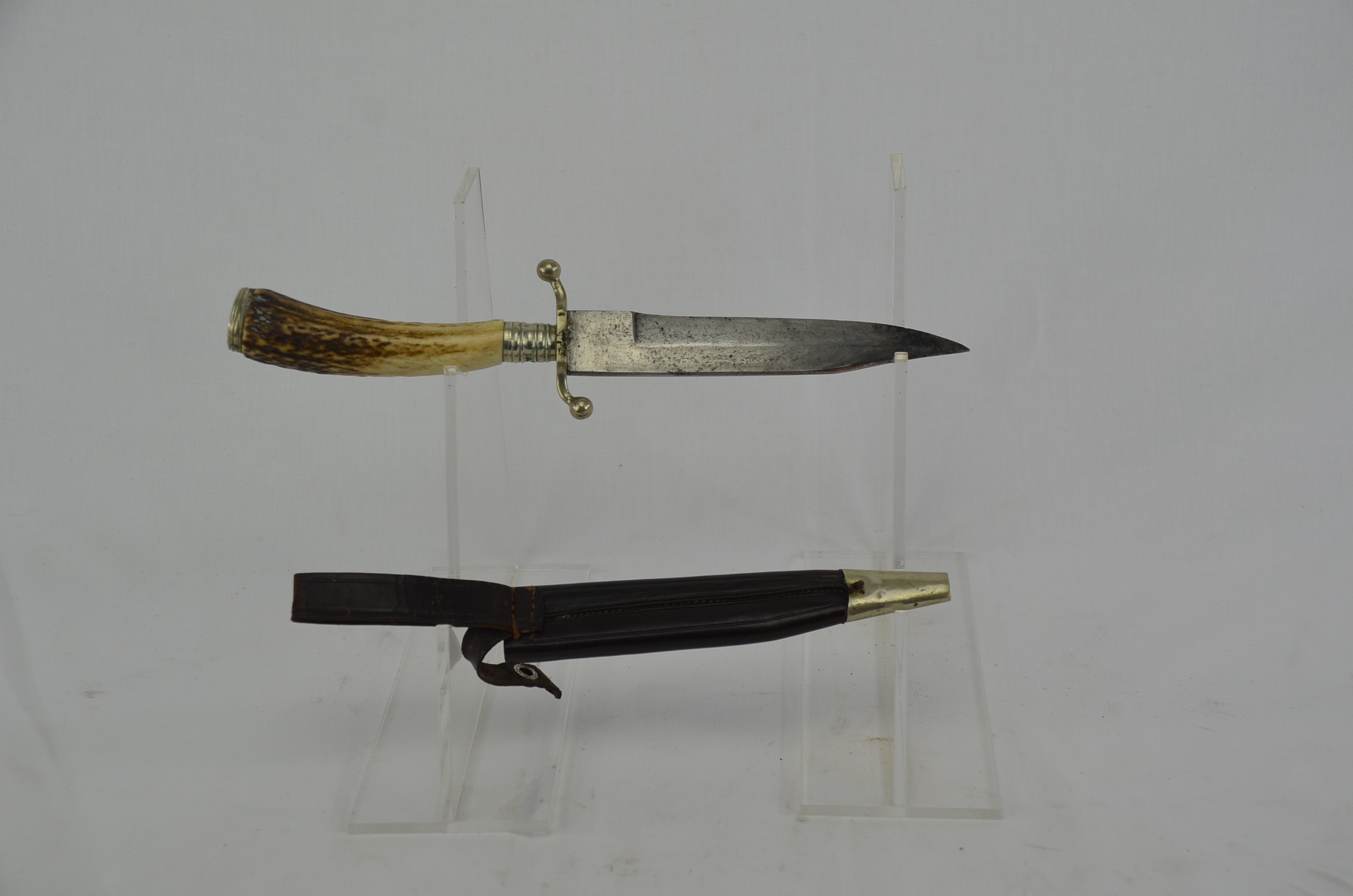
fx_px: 1800
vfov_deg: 28.0
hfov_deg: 41.2
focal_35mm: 48
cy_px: 448
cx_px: 676
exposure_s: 1/125
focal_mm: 32
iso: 200
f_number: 5.6
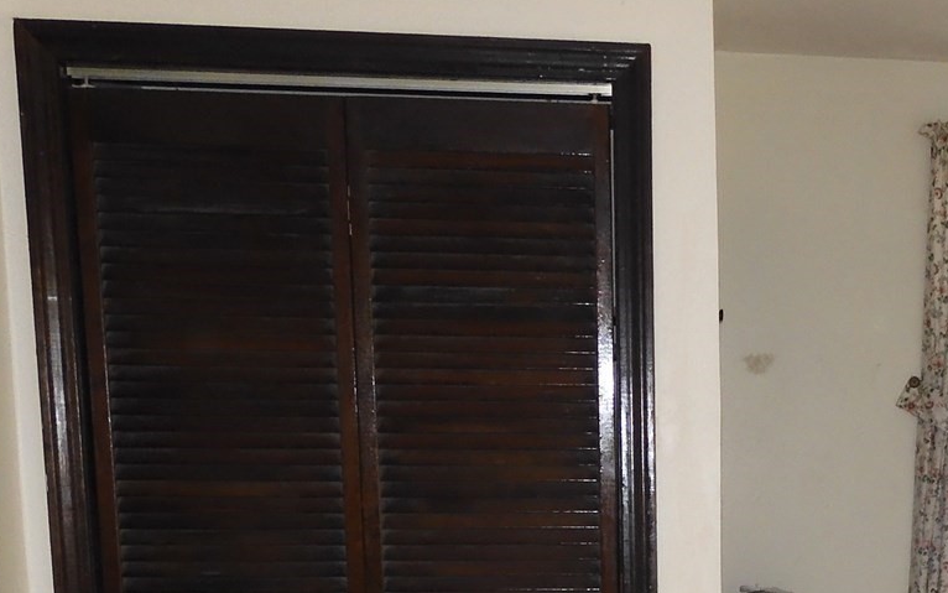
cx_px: 874
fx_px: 1757
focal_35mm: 68
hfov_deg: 28.9
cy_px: 744
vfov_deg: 18.0
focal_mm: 4.3
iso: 220
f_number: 3.4
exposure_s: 1/30
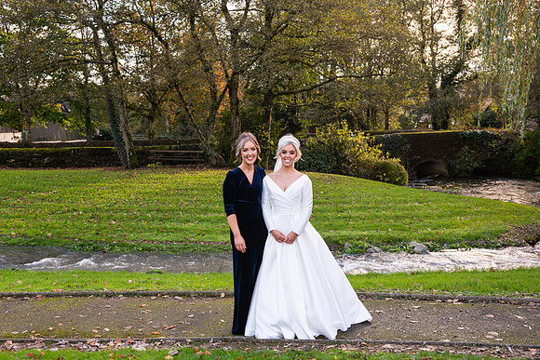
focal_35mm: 38
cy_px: 180
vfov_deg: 35.1
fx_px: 570
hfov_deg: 50.7
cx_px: 270
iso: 500
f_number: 6.3
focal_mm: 38
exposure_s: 1/160
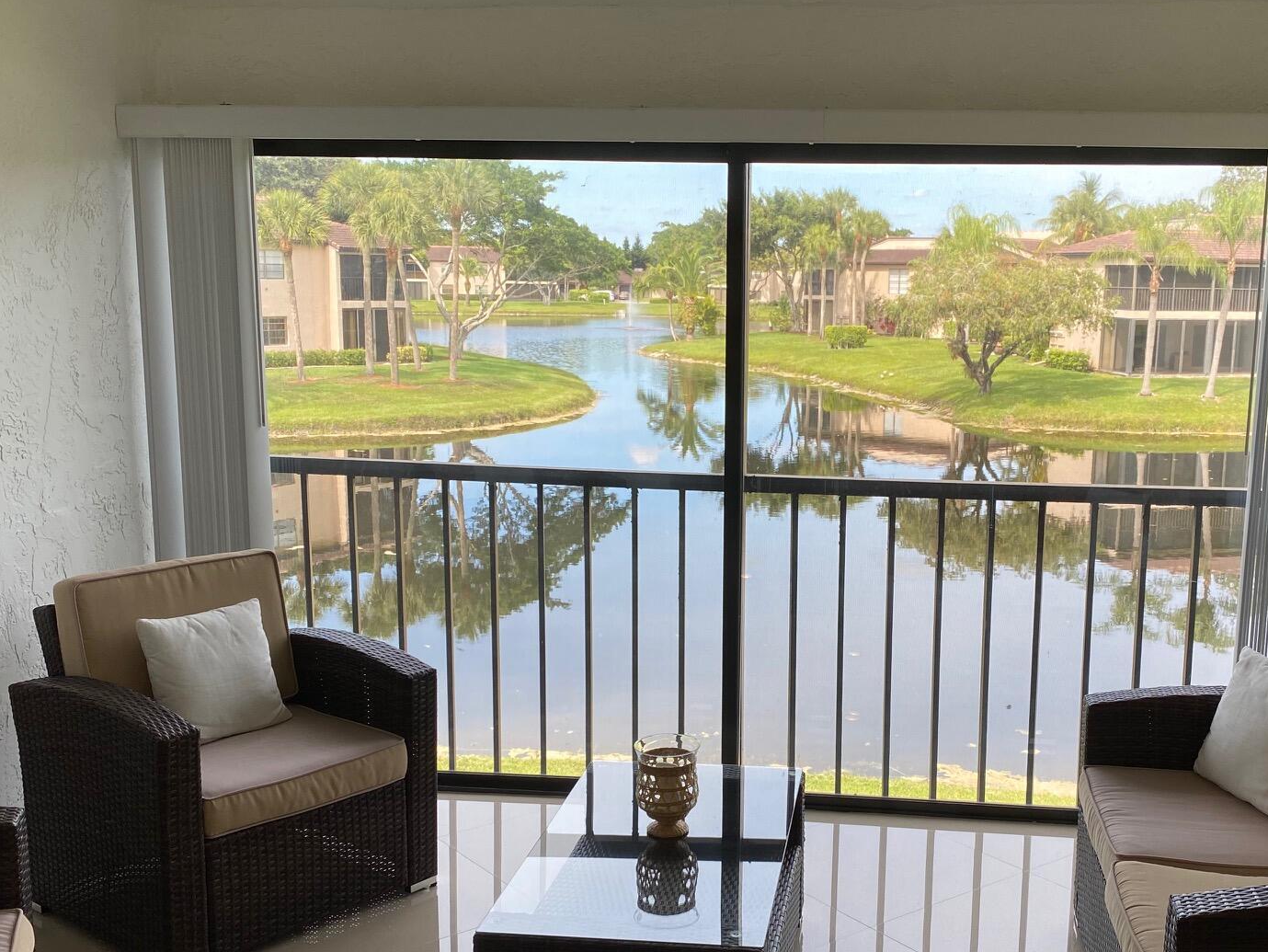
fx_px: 1392
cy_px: 558
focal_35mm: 38
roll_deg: -0.5
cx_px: 749
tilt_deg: -9.3
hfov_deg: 48.7
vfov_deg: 37.6
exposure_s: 1/334
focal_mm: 4.25
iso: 32
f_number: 1.8
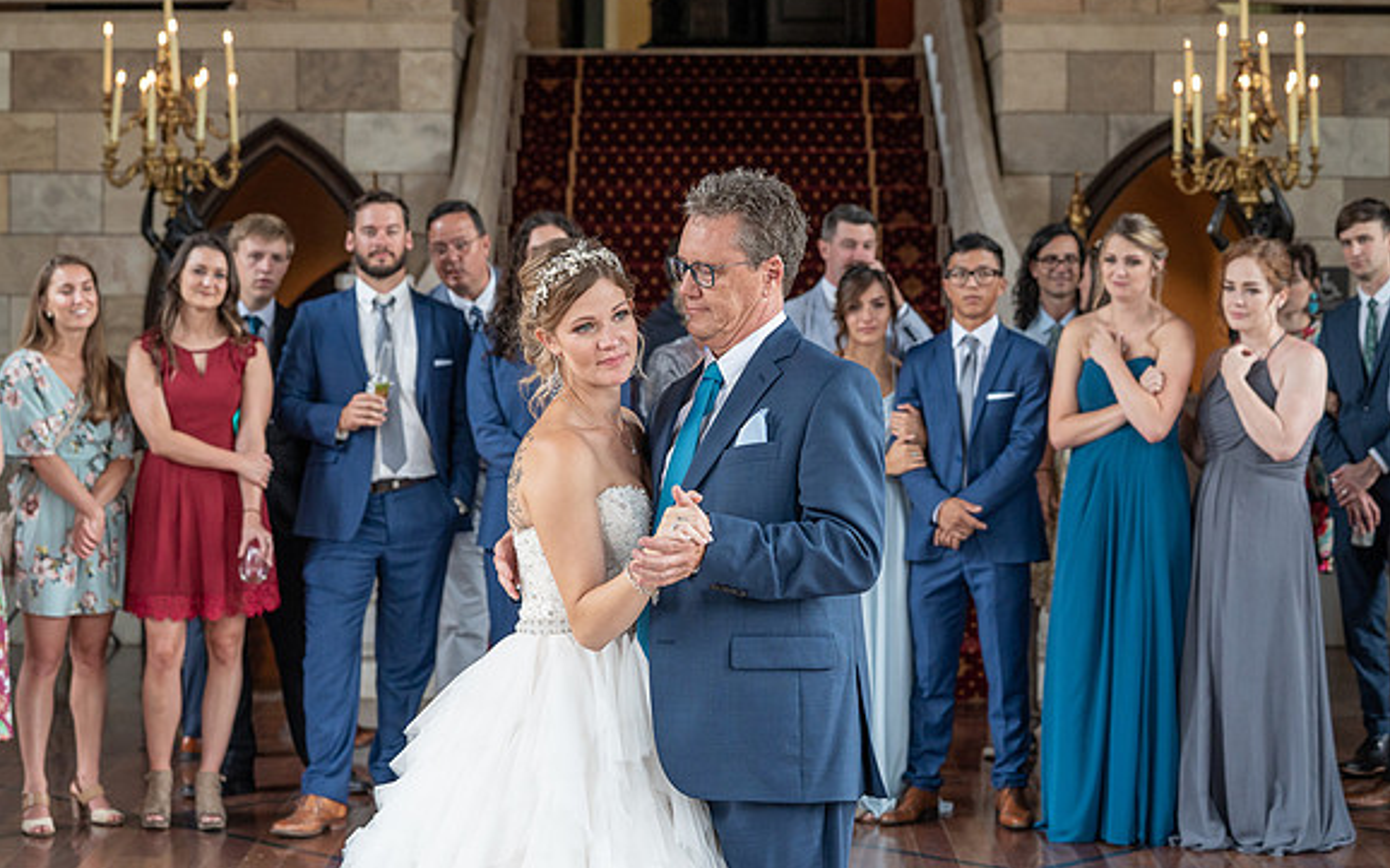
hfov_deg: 24.6
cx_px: 710
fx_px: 3181
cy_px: 419
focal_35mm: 84
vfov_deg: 15.5
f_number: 5
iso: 1000
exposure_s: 1/250
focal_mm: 80
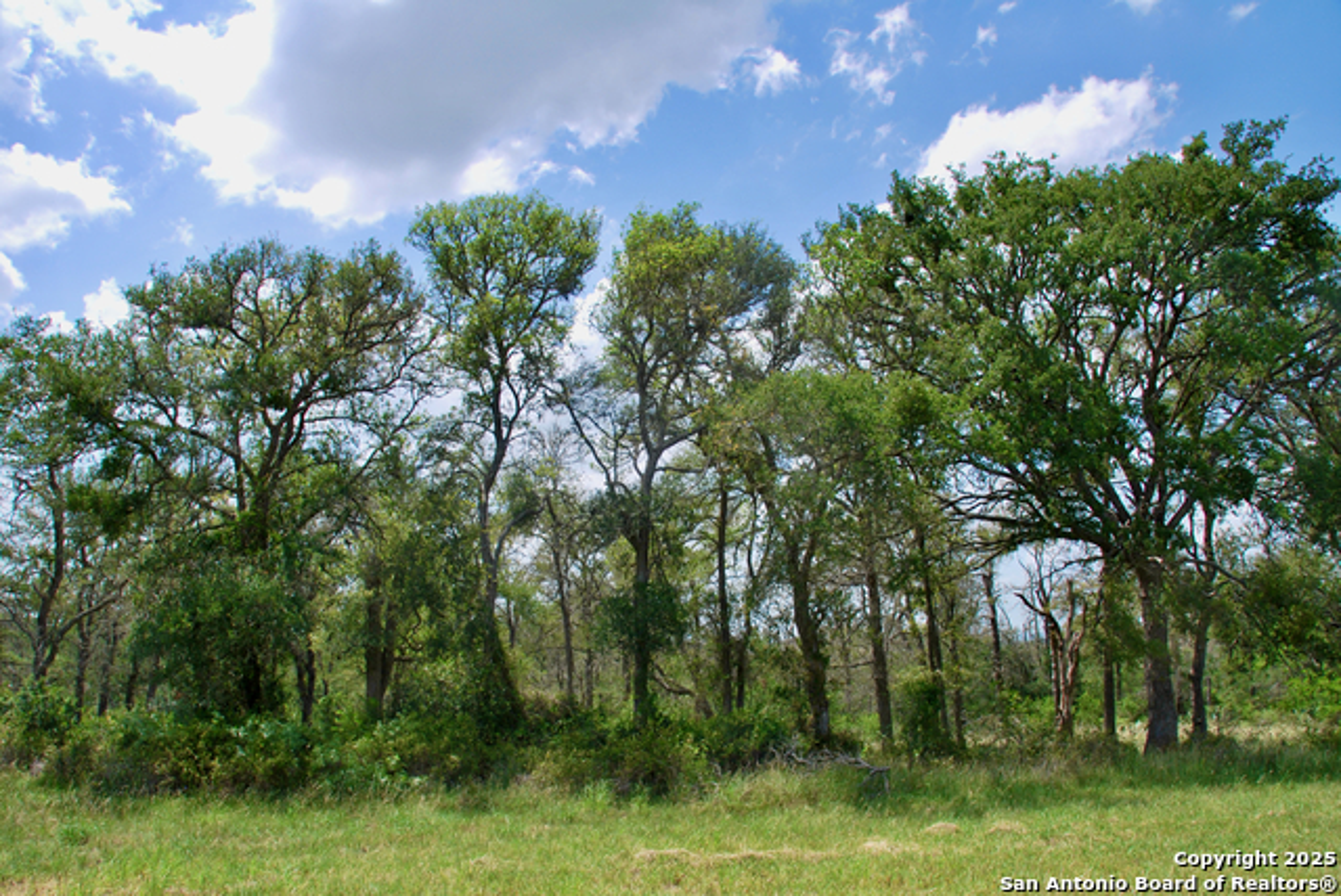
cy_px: 448
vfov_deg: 48.0
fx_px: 1007
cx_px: 670
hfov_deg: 67.3
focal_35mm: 27
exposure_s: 1/200
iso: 100
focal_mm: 18
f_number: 7.1
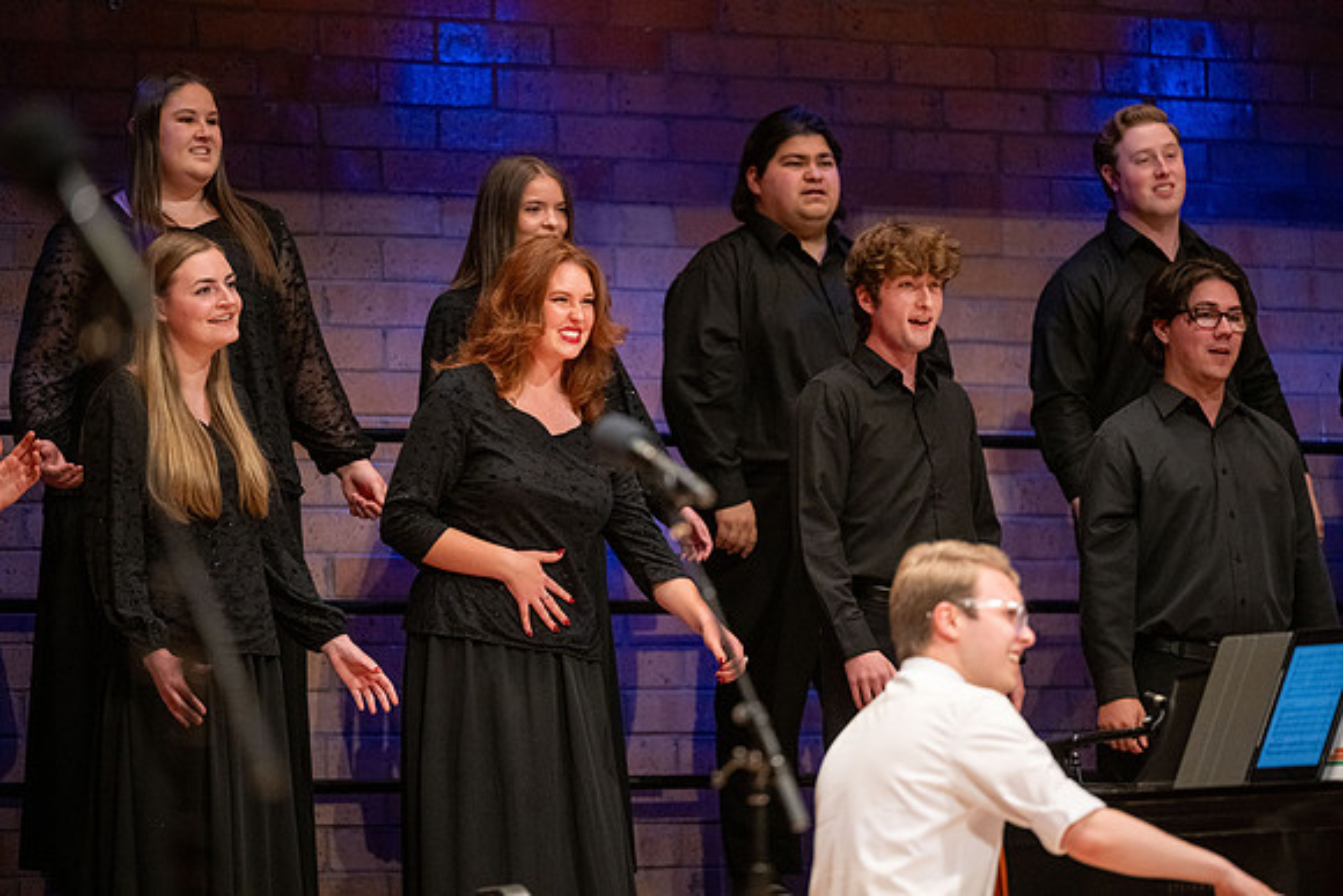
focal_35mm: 200
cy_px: 448
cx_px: 672
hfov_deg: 10.3
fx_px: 7463
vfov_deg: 6.9
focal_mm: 200
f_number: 2.8
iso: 3200
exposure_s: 1/500
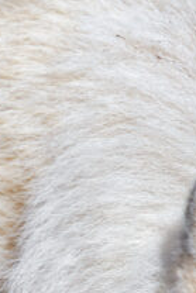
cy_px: 563
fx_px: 16044
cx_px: 201
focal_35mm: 1968
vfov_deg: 1.0
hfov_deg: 0.7
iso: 200
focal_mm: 400
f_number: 5
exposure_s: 1/1000
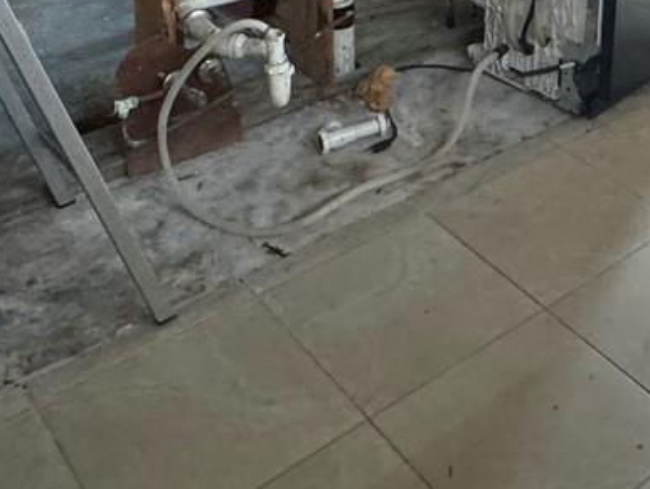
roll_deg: -2.1
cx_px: 599
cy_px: -277
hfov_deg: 31.5
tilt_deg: -10.0
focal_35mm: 58
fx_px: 1090
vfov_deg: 20.8
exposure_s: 1/60
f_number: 2.2
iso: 400
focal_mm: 2.22
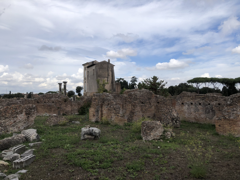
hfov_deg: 63.4
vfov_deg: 49.7
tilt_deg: +2.4
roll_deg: +0.7
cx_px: 120
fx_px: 194
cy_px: 90
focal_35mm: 28
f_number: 1.8
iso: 20
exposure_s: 1/2825
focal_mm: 4
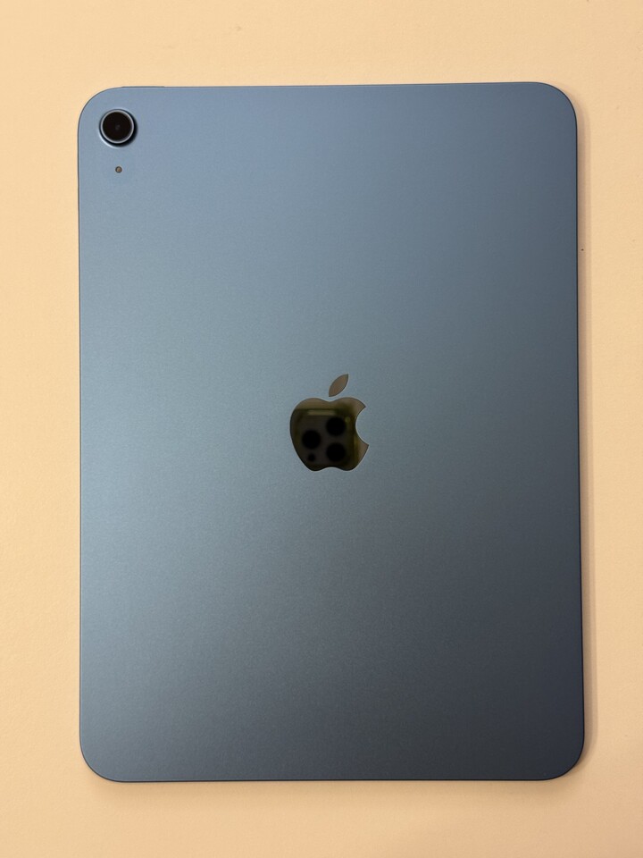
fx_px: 1189
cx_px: 322
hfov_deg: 30.3
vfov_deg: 39.7
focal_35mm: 48
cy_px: 429
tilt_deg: -88.2
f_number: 1.78
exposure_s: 1/60
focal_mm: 6.76
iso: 200
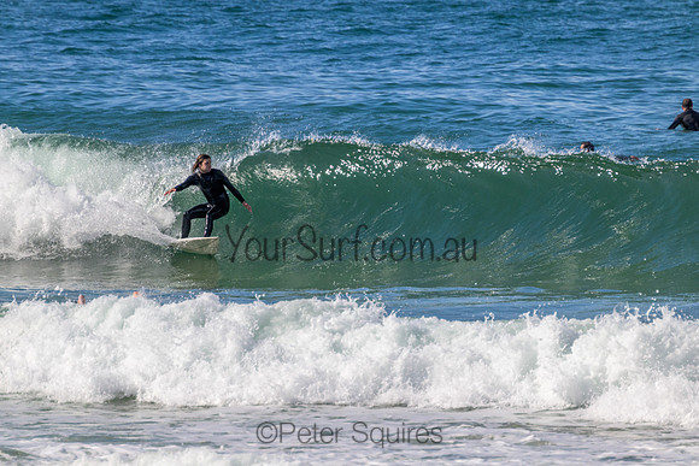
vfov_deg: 1.7
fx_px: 15536
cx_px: 350
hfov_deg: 2.6
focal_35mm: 800
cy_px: 233
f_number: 11
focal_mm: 800
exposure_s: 1/2000
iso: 1100
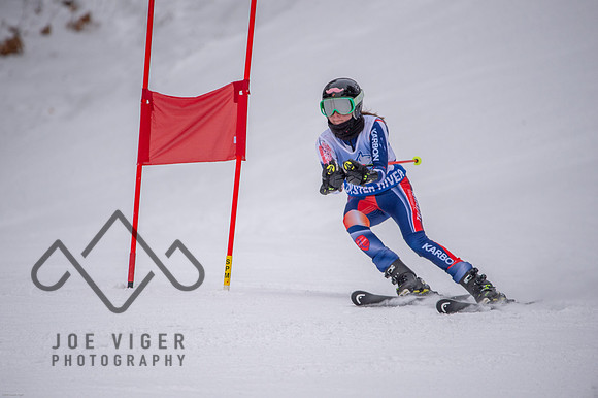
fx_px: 9961
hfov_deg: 3.4
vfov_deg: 2.3
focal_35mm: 600
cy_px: 199
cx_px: 299
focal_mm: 600
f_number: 6.3
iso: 2000
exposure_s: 1/3200
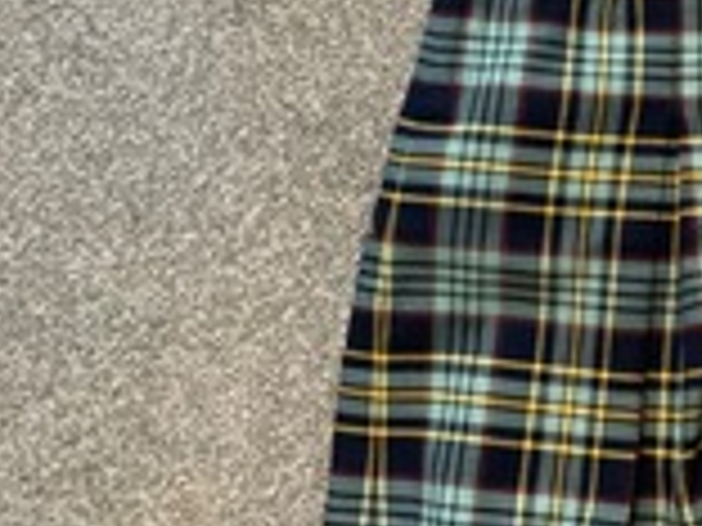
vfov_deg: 21.7
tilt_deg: -85.3
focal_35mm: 67
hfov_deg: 26.8
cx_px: 760
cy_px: 130
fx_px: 1359
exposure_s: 1/30
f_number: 1.8
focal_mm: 3
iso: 500
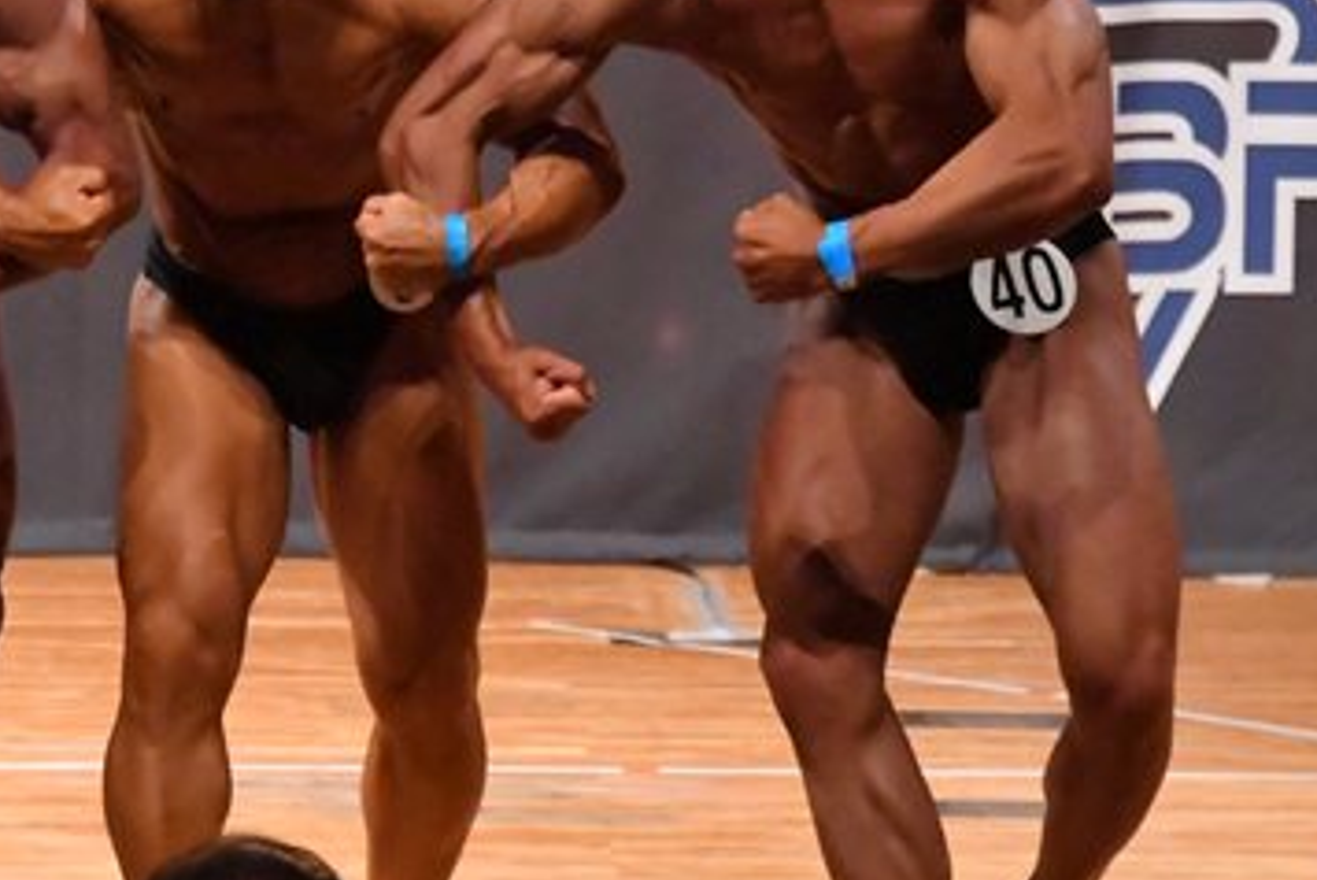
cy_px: 311
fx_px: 21491
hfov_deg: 3.5
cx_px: 120
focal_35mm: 587
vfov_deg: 2.3
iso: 14400
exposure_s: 1/400
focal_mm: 180
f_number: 5.6
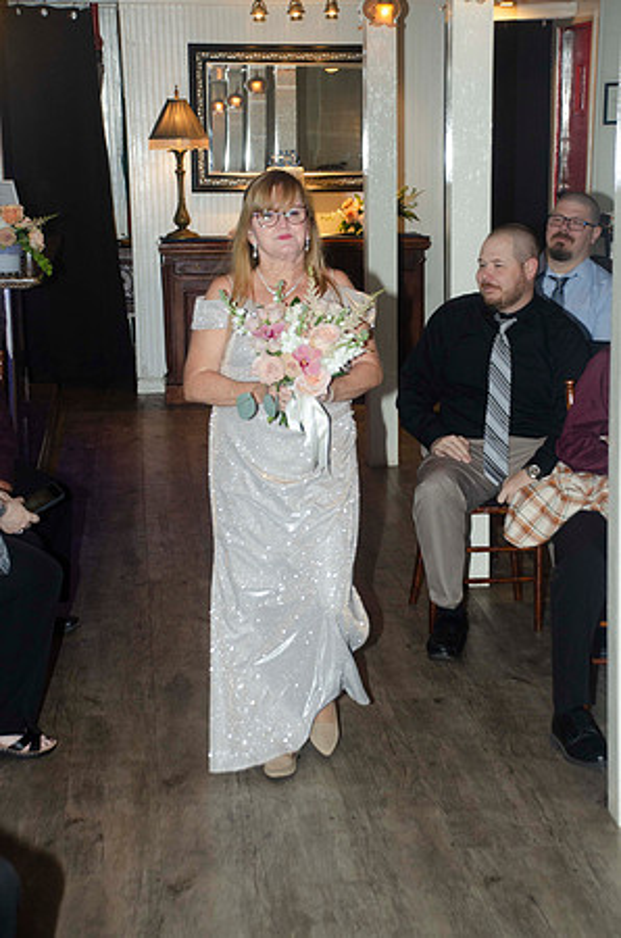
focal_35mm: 75
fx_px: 1949
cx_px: 310
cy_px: 469
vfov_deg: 27.0
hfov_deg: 18.1
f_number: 5.6
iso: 400
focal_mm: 50
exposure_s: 1/60
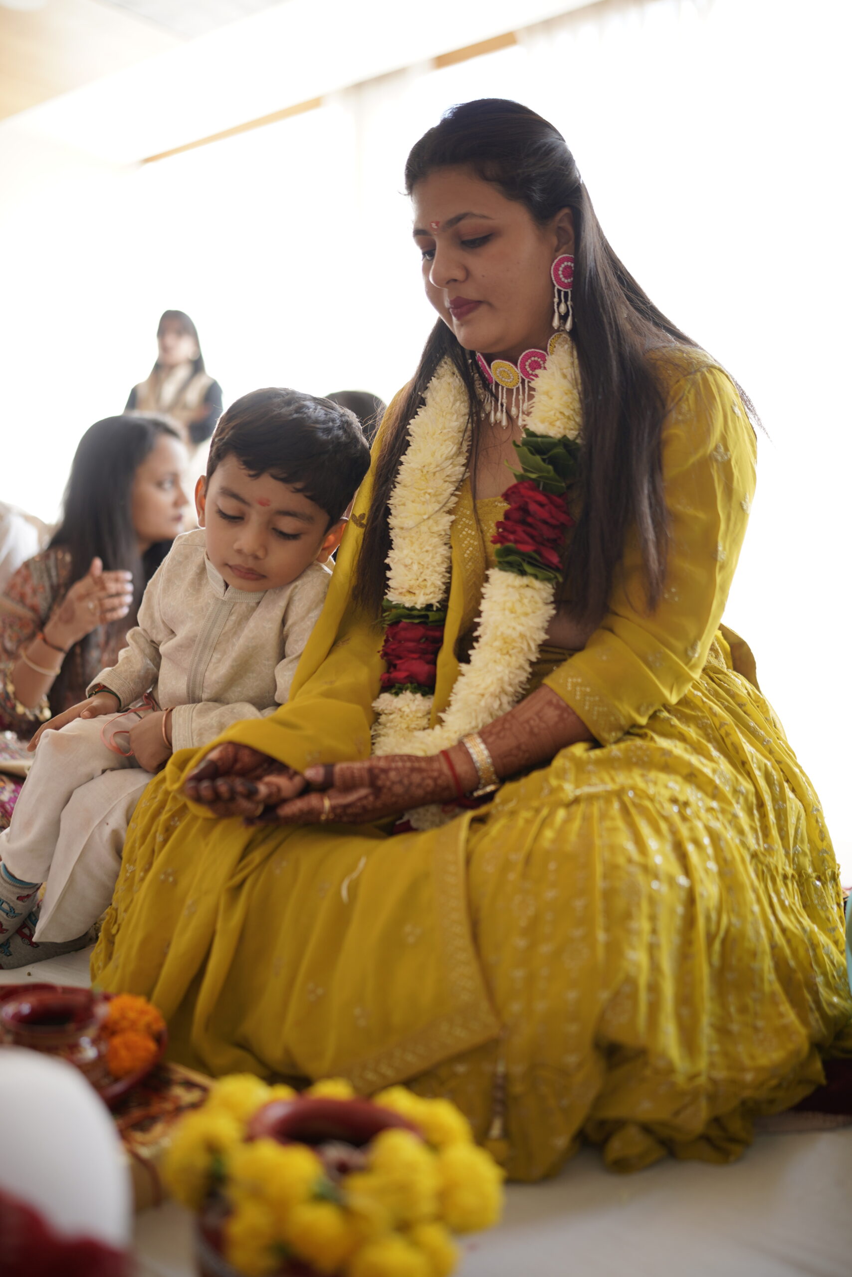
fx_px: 1242
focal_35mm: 35
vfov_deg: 54.4
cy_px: 638
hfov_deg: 37.9
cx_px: 426
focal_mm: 35
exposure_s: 1/320
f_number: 1.4
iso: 160
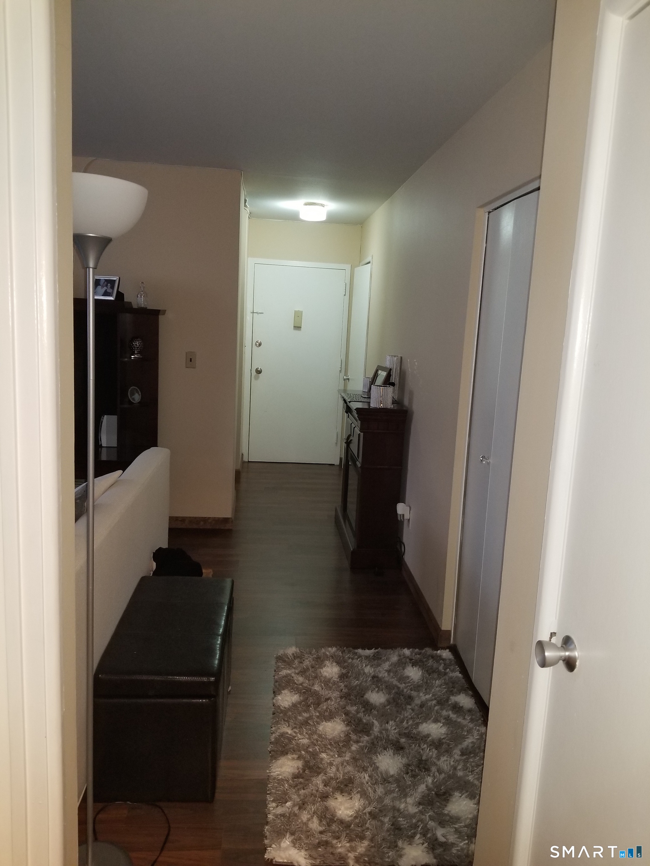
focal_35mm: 26
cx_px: 325
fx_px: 651
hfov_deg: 53.1
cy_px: 433
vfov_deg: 67.3
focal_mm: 4.25
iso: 125
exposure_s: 1/20
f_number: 1.7
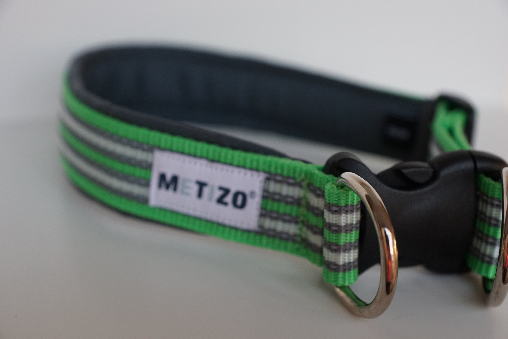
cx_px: 254
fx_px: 847
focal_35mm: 60
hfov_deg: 33.4
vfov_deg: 22.6
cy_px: 170
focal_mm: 40
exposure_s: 1/160
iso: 1000
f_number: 4
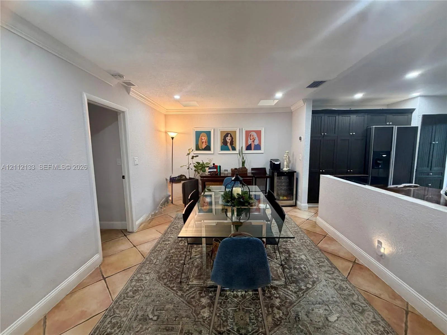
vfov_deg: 85.7
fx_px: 181
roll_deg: +0.4
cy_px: 168
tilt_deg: -5.0
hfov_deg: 102.1
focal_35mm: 14
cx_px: 224
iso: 250
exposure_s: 1/60
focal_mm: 2.22
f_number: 2.2
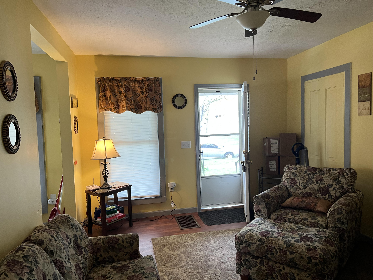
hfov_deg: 67.3
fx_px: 280
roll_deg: +1.2
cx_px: 186
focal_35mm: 26
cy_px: 140
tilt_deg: -2.6
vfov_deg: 53.1
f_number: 1.5
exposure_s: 1/60
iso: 125
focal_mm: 5.7
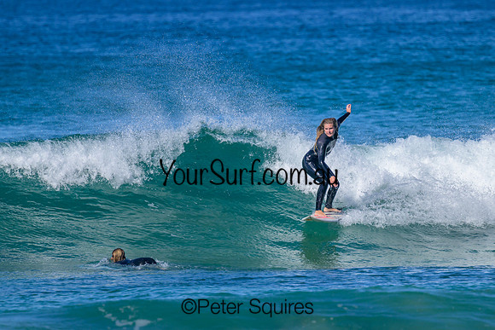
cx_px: 281
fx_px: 10591
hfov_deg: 2.7
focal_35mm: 770
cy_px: 175
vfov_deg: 1.8
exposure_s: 1/2000
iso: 400
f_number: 8
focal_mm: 560
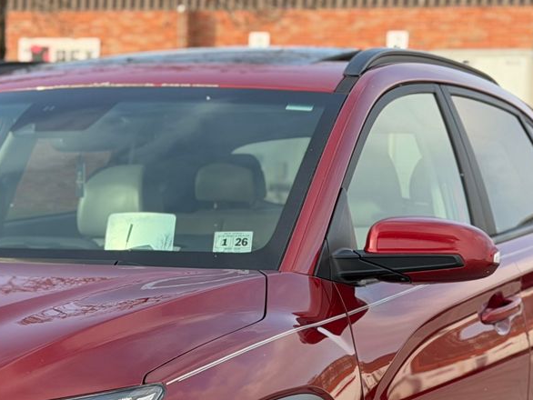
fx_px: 2018
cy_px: 407
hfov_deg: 14.8
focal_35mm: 131
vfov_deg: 11.2
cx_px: 2
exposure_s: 1/875
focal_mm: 6.76
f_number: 1.78
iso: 80
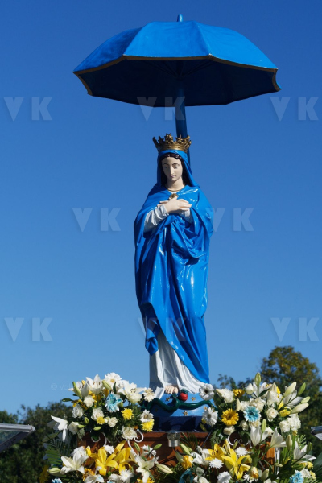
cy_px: 242
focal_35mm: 127
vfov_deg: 16.1
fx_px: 1704
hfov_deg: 10.8
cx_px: 161
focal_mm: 85
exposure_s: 1/1600
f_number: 8
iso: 250
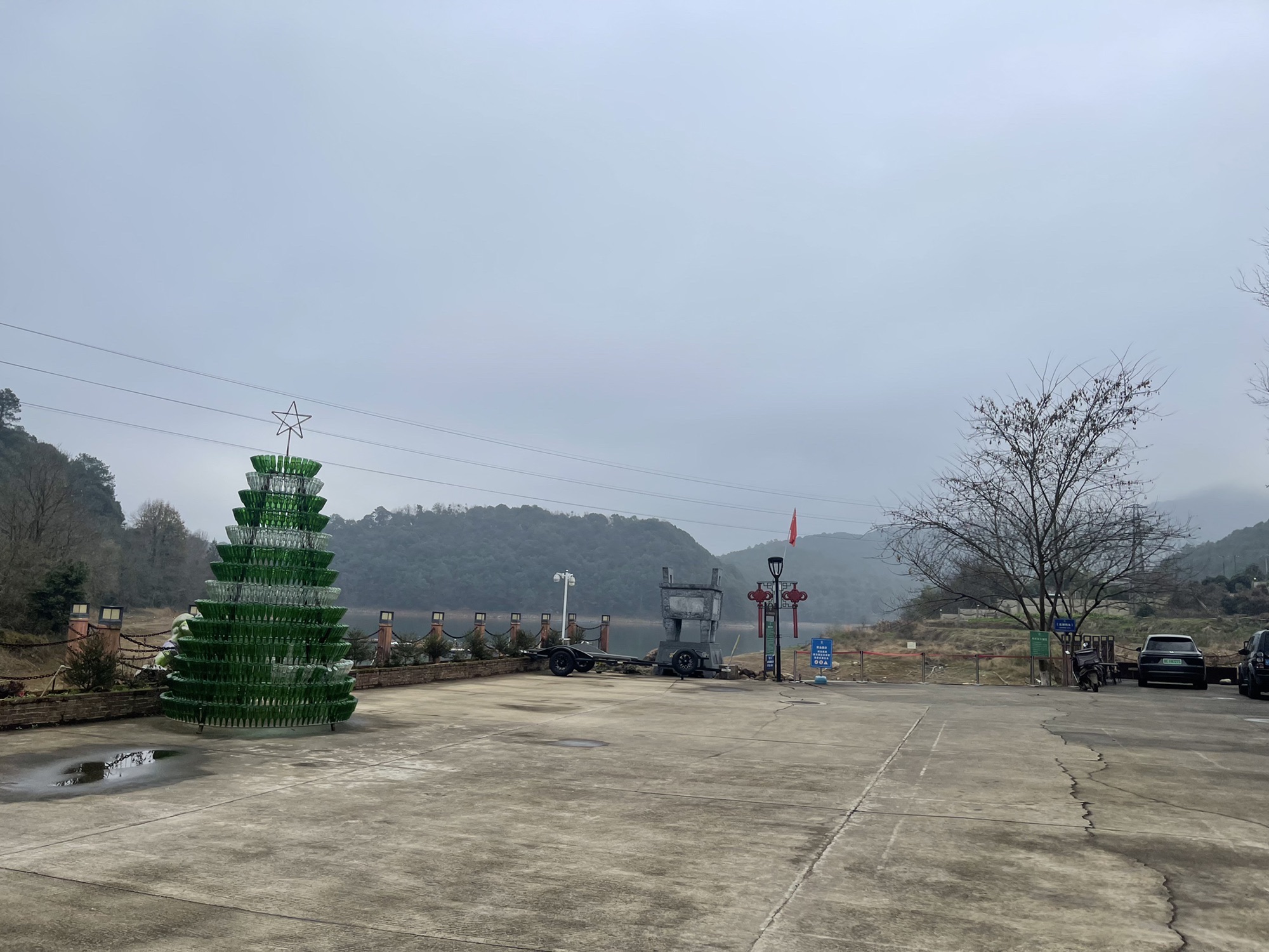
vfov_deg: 53.1
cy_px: 476
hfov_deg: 67.3
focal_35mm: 26
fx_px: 953
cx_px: 634
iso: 32
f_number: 1.6
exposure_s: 1/4902
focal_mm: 5.1
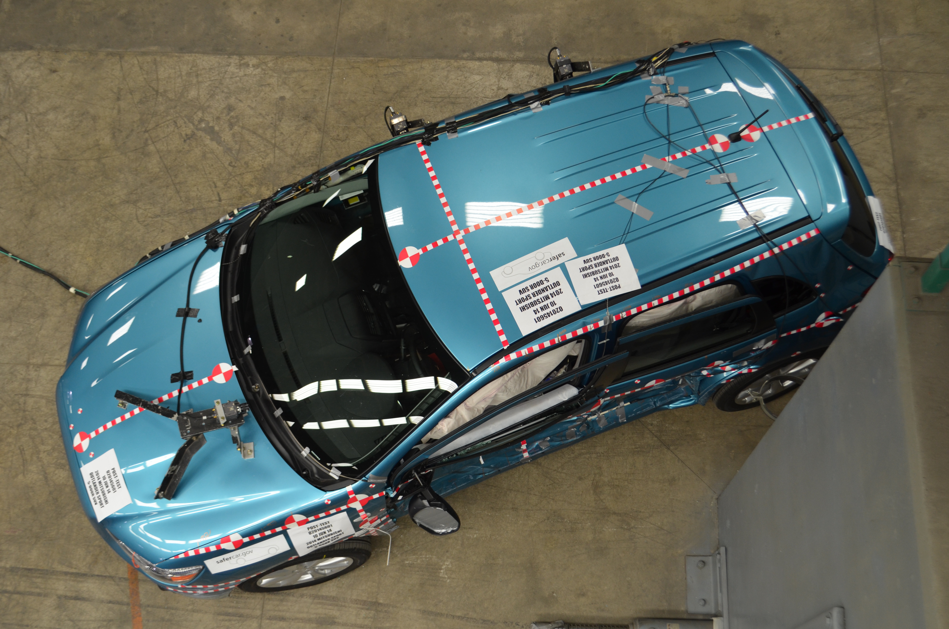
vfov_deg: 34.1
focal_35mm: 39
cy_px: 314
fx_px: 1026
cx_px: 474
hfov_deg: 49.6
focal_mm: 26
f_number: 5
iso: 400
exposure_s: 1/100
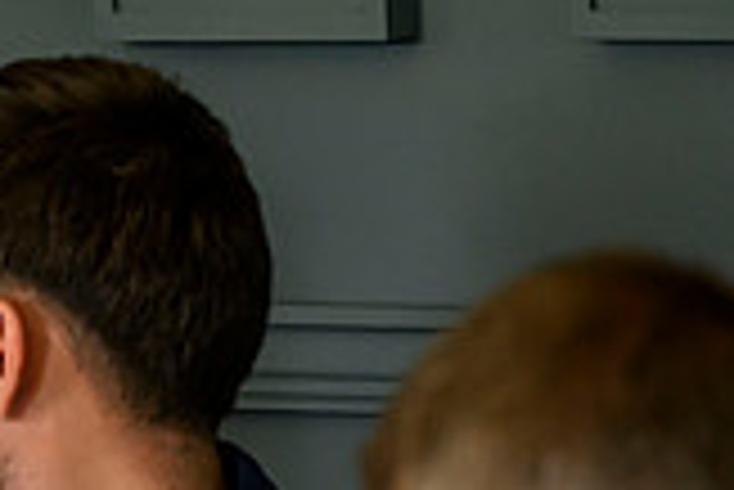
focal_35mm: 711
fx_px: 14509
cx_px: -563
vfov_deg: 1.9
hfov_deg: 2.9
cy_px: 506
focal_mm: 200
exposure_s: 1/640
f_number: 4
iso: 4000
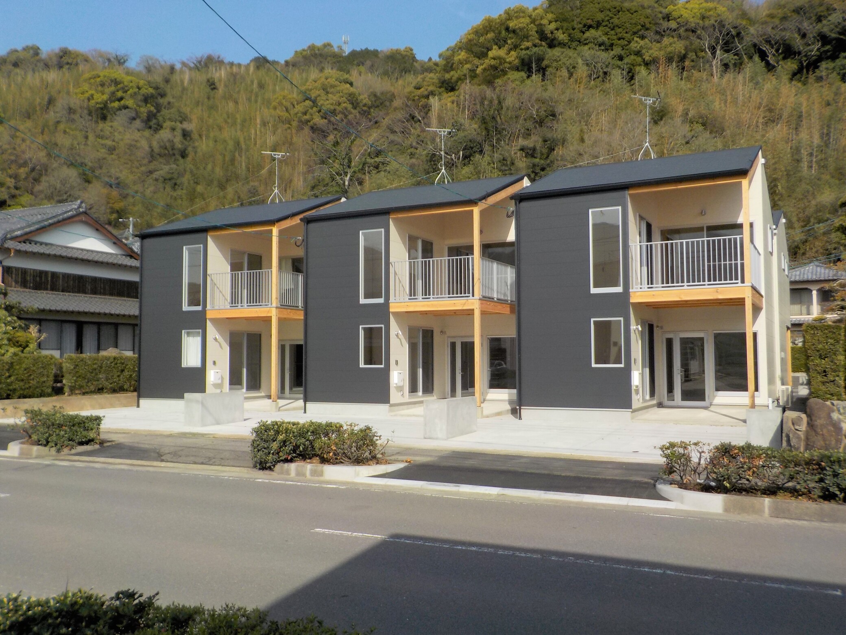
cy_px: 318
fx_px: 733
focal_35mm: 30
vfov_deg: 46.8
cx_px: 423
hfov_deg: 60.0
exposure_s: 1/1600
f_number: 3.3
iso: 125
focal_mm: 4.1
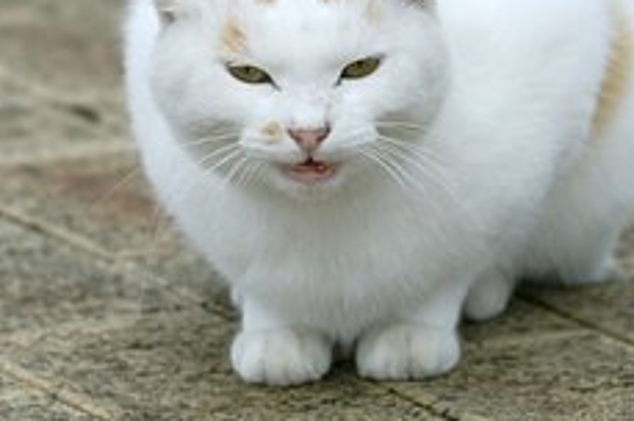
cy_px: 80
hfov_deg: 4.6
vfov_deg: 3.0
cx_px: 379
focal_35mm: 453
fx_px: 7969
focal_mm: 135
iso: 100
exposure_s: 1/250
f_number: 5.6
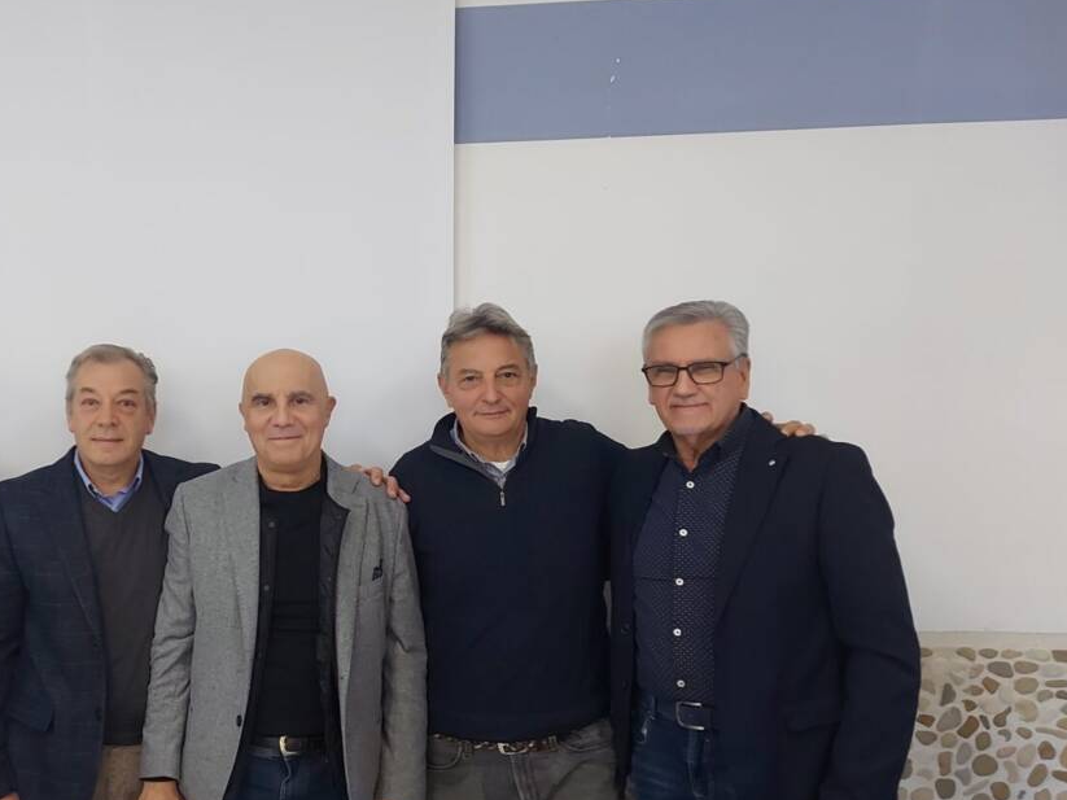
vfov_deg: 40.7
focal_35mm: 35
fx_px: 1079
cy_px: 423
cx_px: 310
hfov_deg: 51.1
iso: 250
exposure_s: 1/33
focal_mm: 5.23
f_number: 1.8
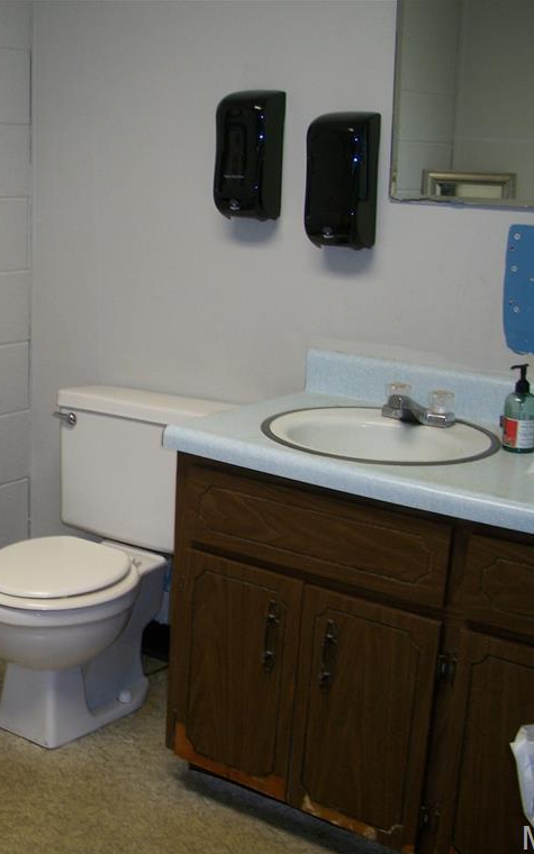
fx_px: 1164
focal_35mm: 50
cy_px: 430
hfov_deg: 25.1
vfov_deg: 40.3
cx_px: 60
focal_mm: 6.3
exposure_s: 1/30
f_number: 3.1
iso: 80
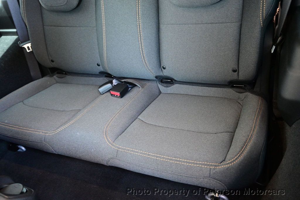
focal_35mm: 32
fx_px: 262
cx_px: 150
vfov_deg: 41.7
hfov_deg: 59.5
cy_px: 100
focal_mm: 21
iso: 2200
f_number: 4
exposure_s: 1/30
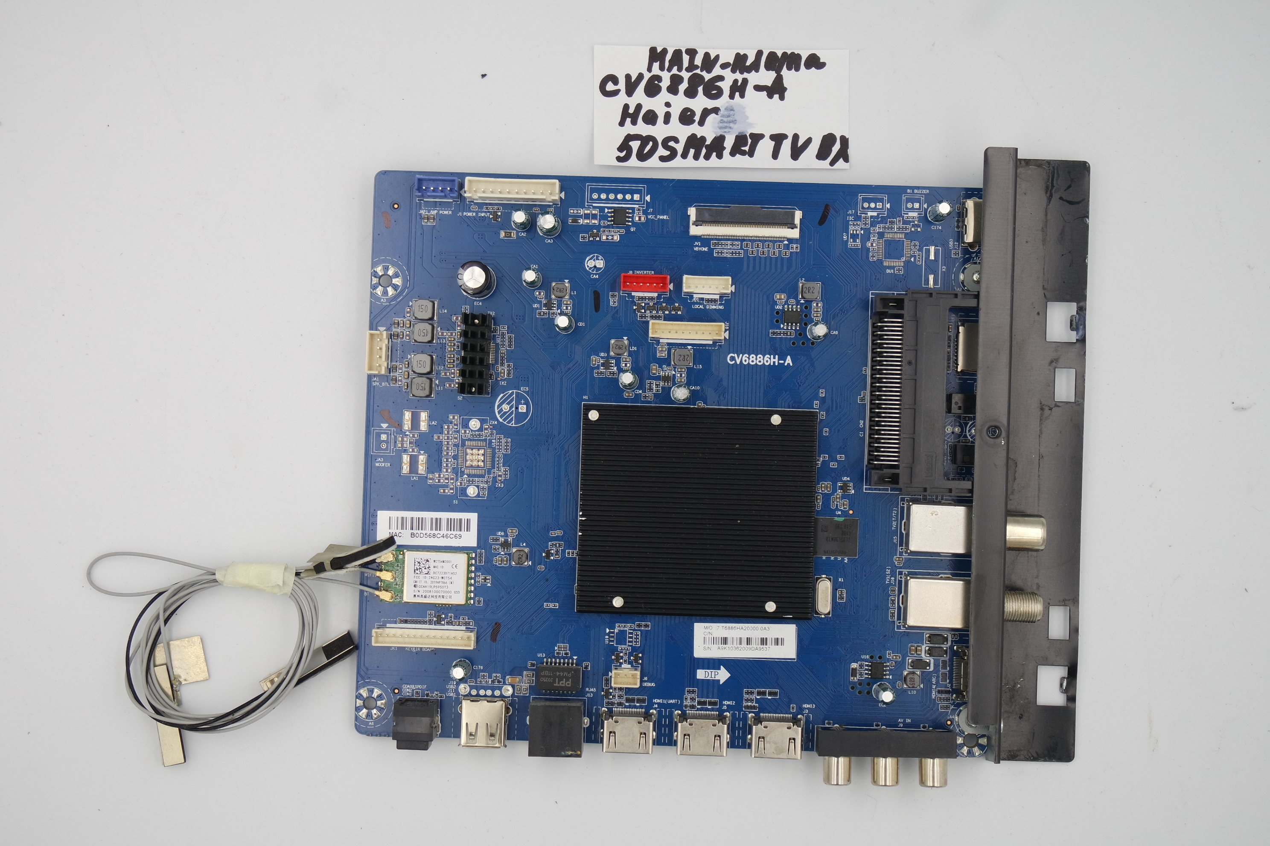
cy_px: 423
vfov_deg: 26.5
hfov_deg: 38.9
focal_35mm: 51
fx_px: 1799
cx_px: 635
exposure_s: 1/125
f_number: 5
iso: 200
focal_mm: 19
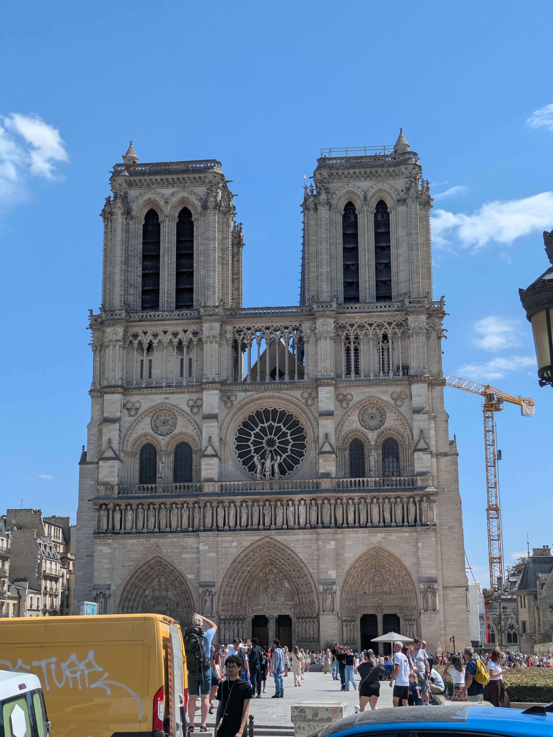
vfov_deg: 37.5
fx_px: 1086
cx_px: 276
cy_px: 368
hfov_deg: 28.6
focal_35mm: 51
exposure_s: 1/2457
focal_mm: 5.43
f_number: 1.89
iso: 43
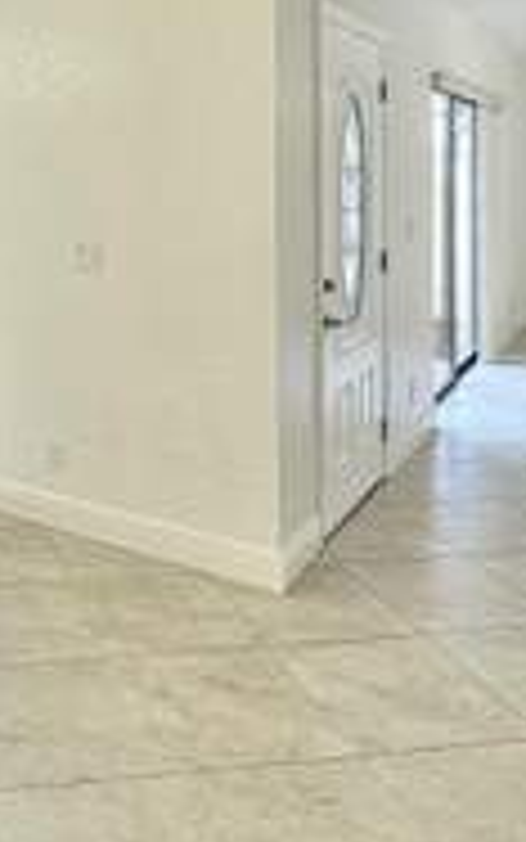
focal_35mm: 38
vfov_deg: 49.0
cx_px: -18
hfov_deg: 30.8
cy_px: 187
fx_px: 871
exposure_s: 1/120
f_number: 2.2
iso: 160
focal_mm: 2.22
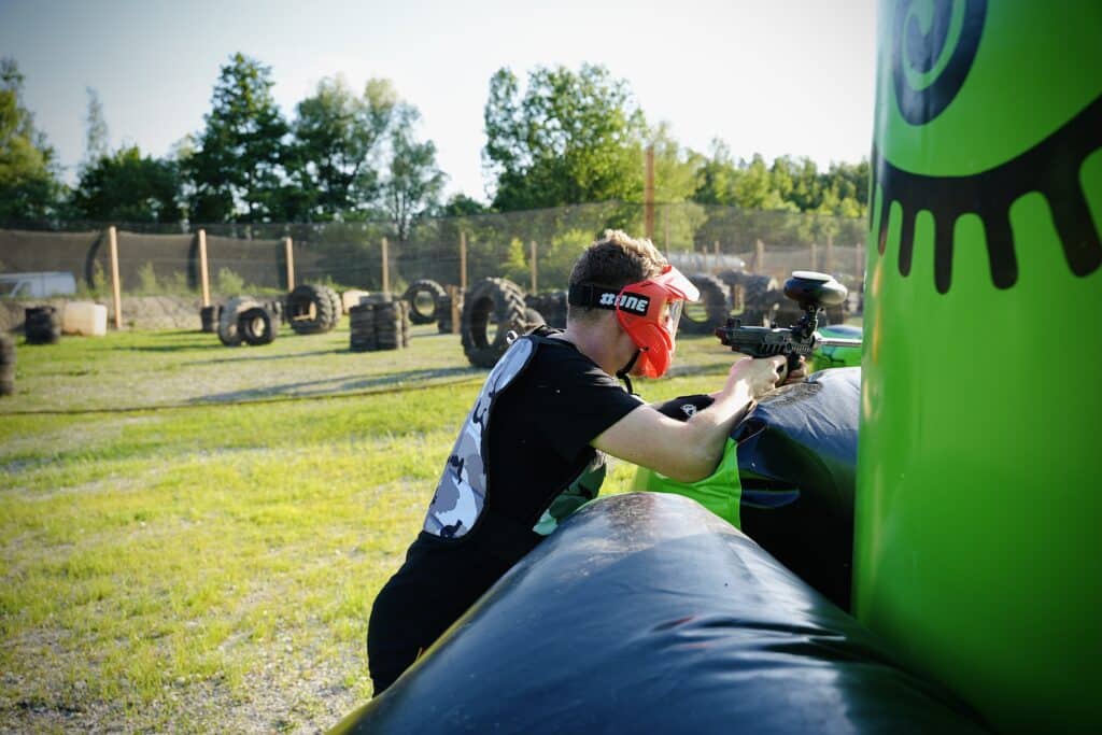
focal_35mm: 31
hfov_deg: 60.6
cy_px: 368
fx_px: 943
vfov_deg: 42.6
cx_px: 551
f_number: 4
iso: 100
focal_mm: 30.8
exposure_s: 1/250
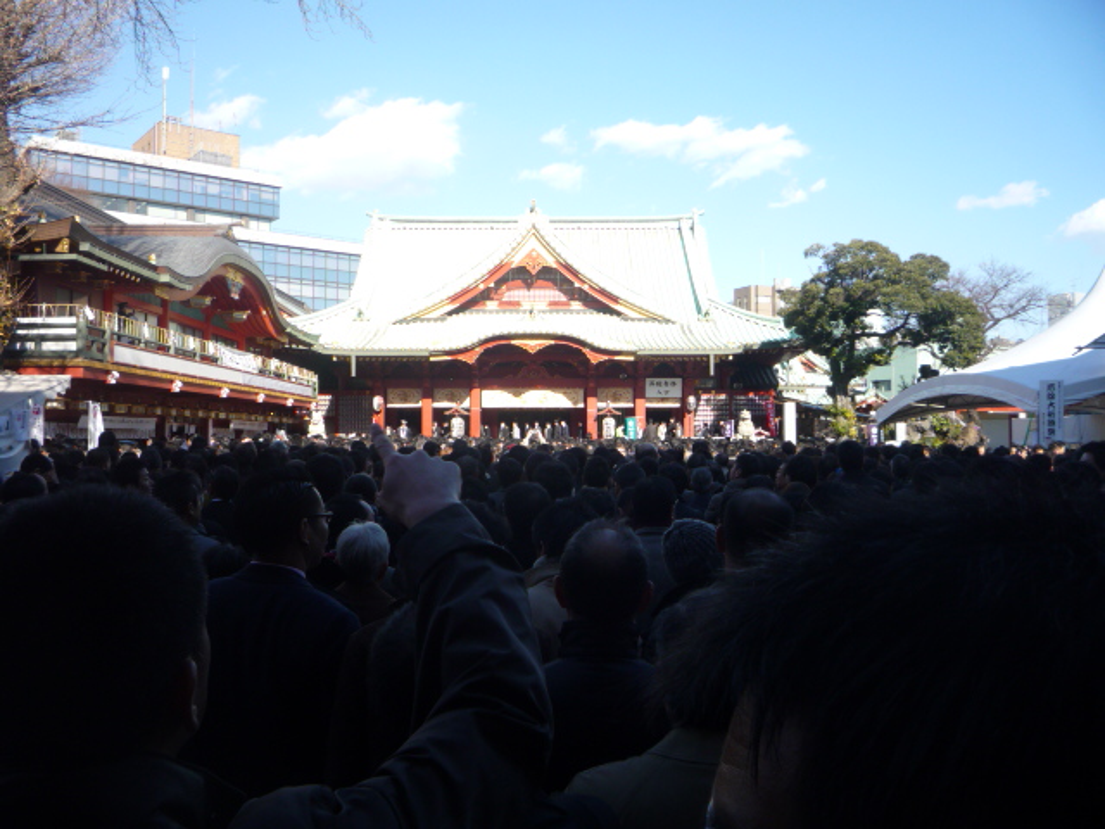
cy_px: 414
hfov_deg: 60.0
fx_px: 958
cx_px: 552
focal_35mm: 30
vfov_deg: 46.8
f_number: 4
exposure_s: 1/320
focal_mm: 5.2
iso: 100
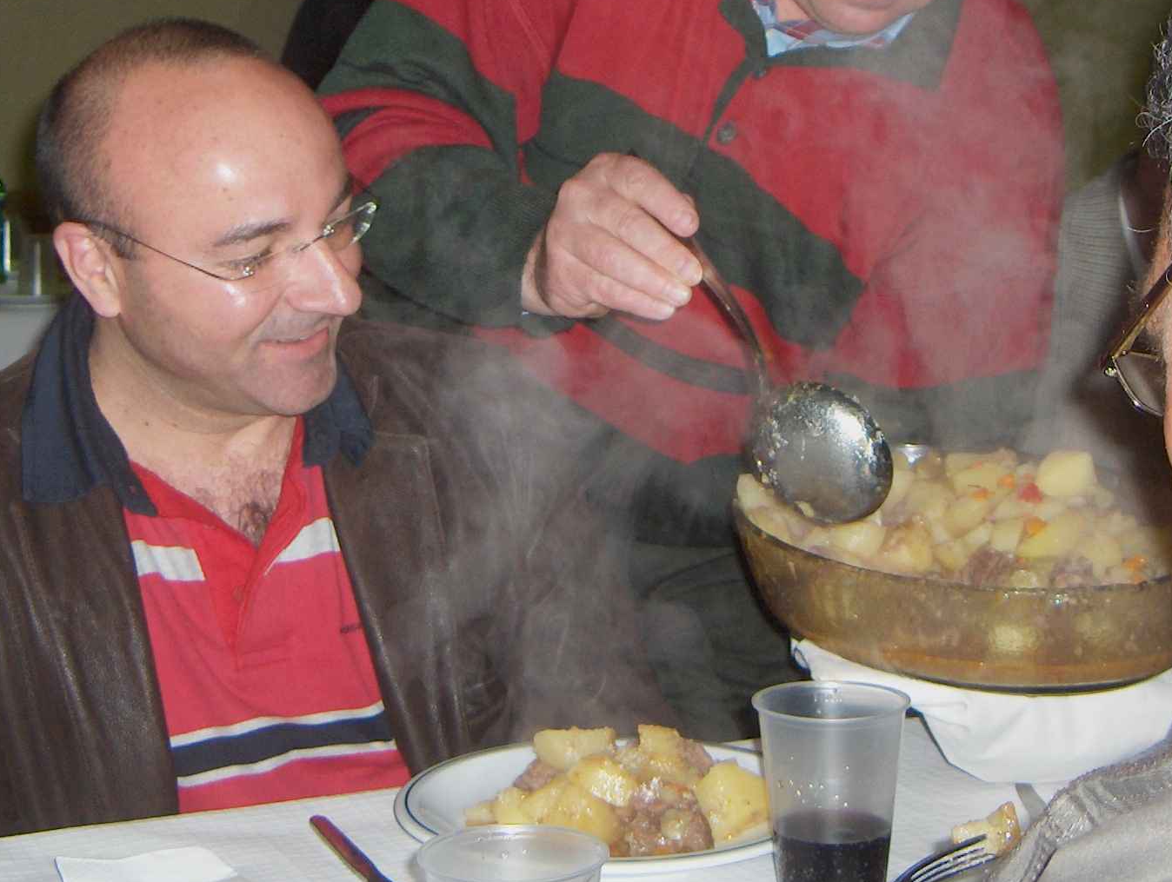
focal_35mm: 75
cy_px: 85
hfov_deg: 26.0
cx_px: 578
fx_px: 2543
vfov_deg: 19.3
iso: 100
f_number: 2.8
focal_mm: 8
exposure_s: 1/60
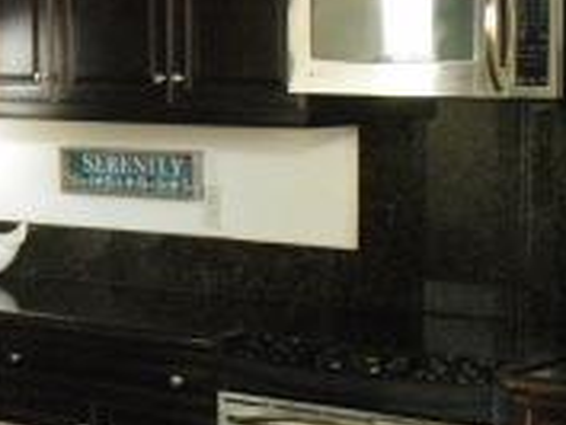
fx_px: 2127
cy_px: 383
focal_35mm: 130
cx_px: -115
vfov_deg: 11.3
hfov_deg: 14.7
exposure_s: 1/80
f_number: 3.1
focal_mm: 6.3
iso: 800
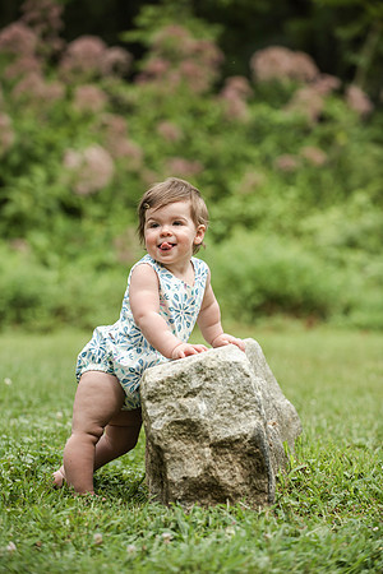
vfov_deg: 13.7
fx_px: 2394
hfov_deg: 9.1
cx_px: 192
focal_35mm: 150
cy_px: 287
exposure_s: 1/3200
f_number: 4
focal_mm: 150
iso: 640
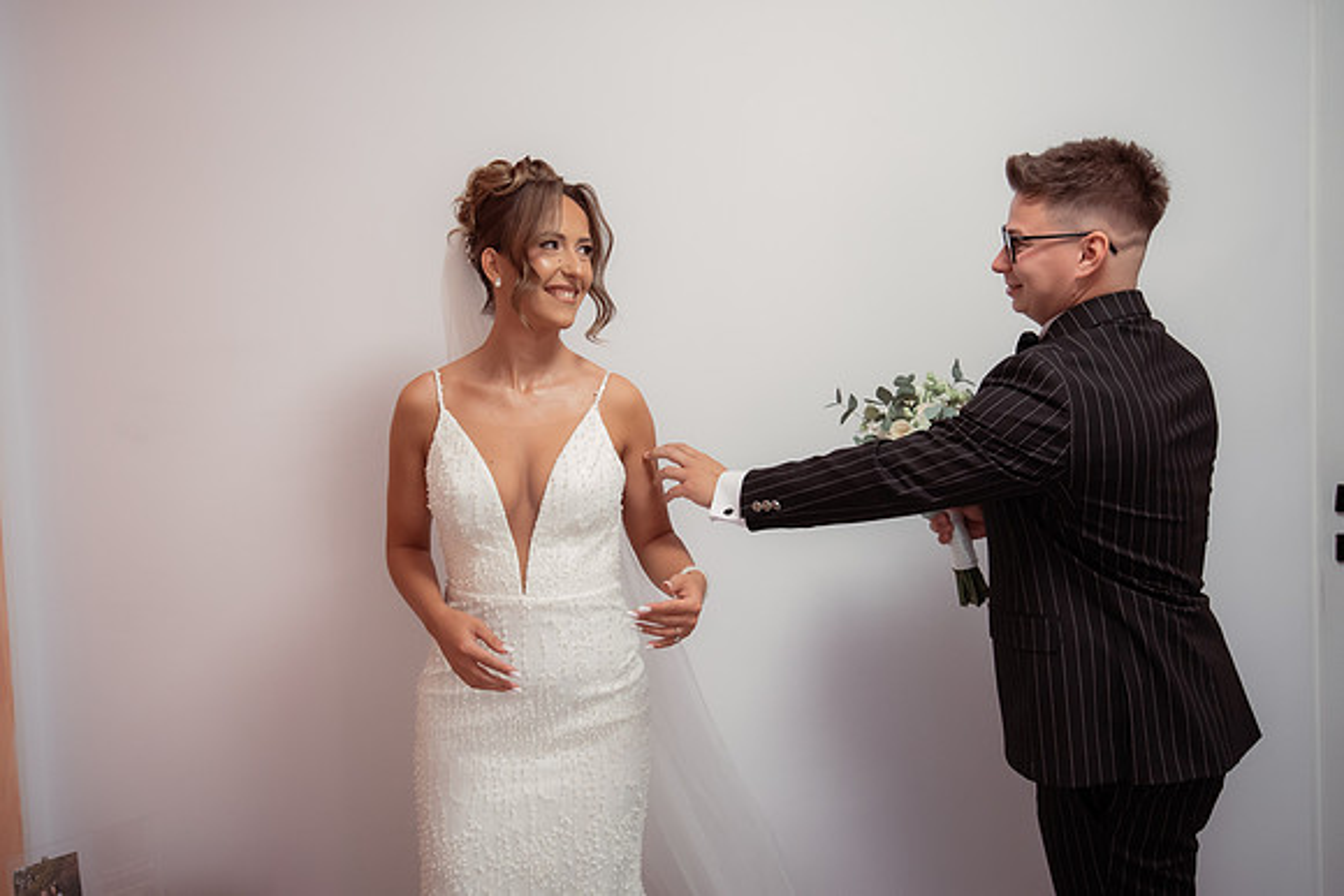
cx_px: 620
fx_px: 1179
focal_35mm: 32
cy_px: 398
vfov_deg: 41.6
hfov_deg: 59.3
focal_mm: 25
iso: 1250
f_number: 2.8
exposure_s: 1/320
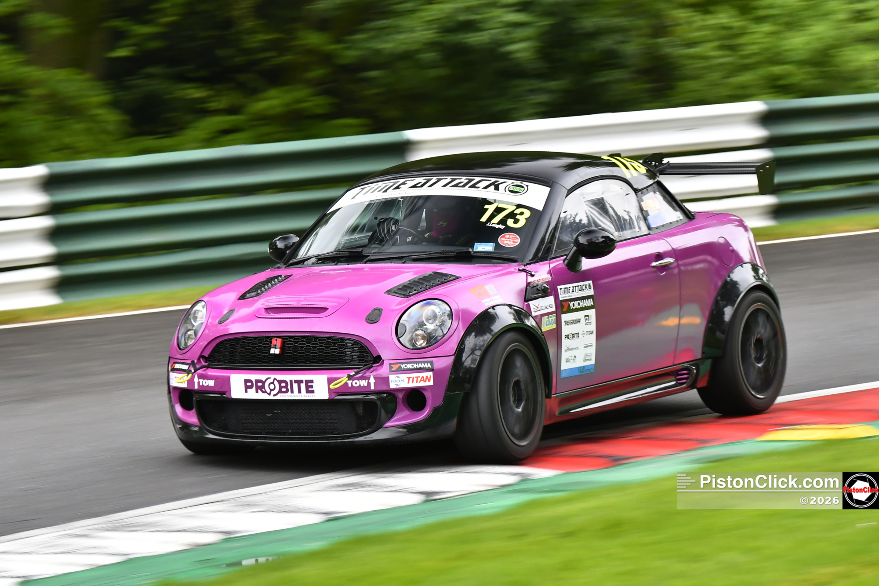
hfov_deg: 11.4
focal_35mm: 180
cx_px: 440
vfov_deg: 7.6
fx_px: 4394
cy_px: 293
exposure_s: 1/125
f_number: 6.3
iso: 1000
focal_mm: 120
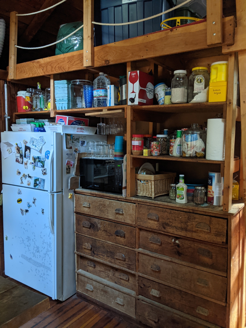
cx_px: 123
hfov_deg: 51.4
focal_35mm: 27
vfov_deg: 65.3
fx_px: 256
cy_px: 164
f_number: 1.8
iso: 341
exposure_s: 1/60
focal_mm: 4.44
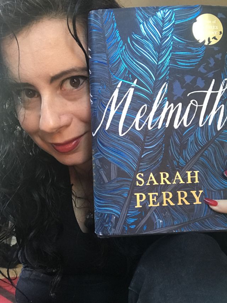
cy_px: 152
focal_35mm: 32
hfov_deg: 44.2
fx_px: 280
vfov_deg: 56.8
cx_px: 114
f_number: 2.2
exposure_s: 1/33
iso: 200
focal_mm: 2.87
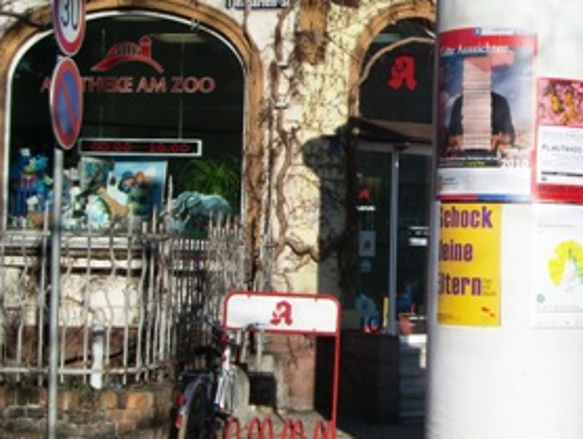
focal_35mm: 91
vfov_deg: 16.3
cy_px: 188
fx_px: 1534
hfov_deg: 21.3
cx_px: 447
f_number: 8.8
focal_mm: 8.2
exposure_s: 1/160
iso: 64
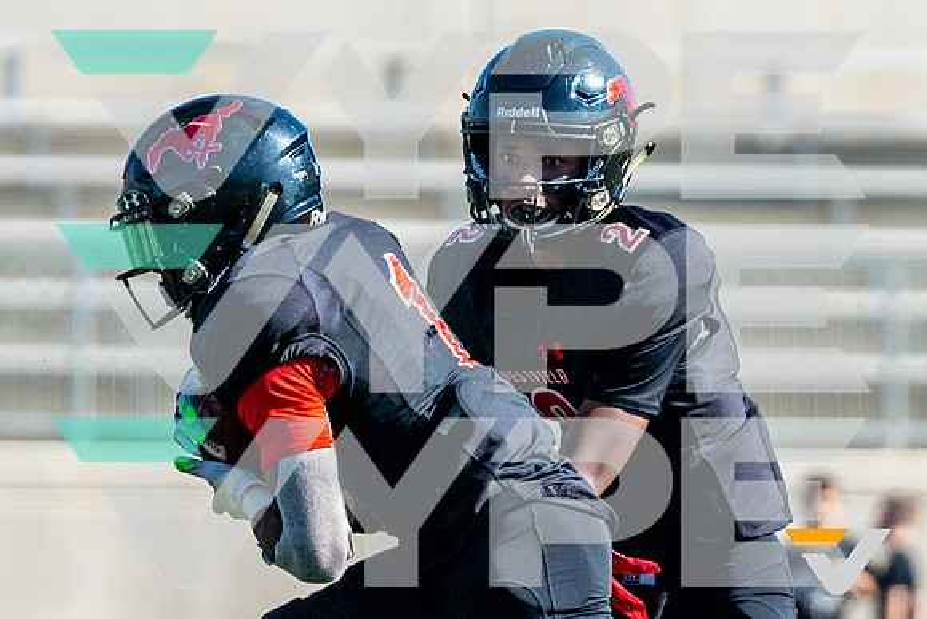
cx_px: 527
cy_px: 342
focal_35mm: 589
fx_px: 15167
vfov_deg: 2.3
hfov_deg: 3.5
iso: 400
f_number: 3.2
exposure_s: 1/3200
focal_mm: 200
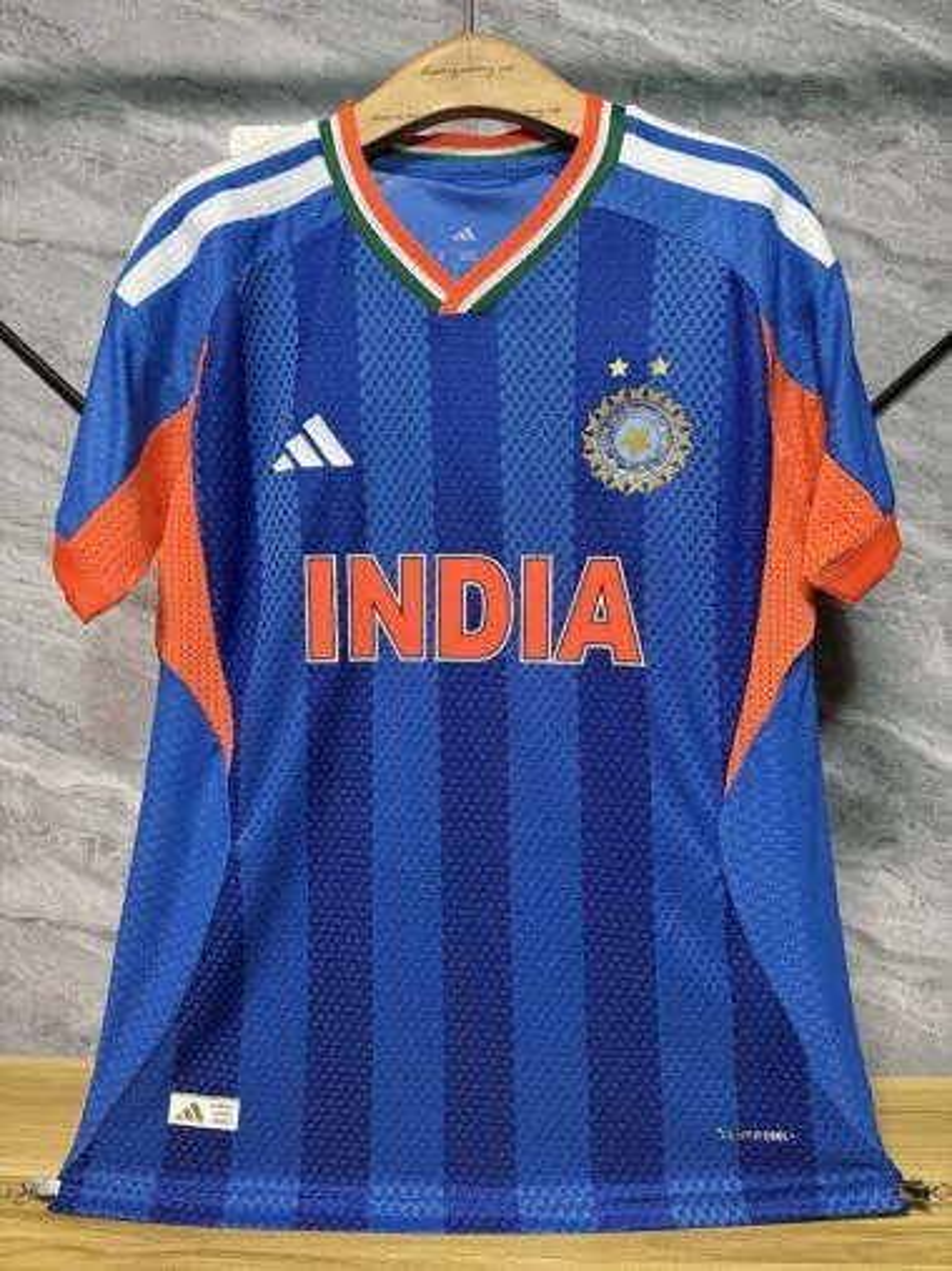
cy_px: 636
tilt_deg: +0.1
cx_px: 476
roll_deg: -0.7
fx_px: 880
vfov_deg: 71.6
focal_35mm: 24
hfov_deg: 56.8
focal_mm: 6.76
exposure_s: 1/50
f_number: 1.78
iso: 200
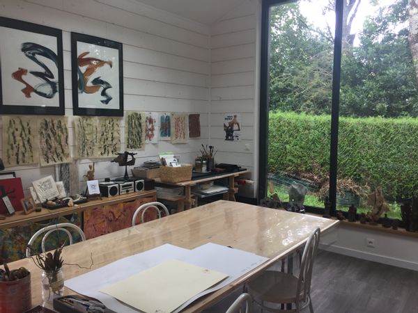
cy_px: 156
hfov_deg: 61.7
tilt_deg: -3.7
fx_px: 350
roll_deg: -0.5
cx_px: 209
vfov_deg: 48.2
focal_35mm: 29
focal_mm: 4.15
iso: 32
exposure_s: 1/50
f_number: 2.2
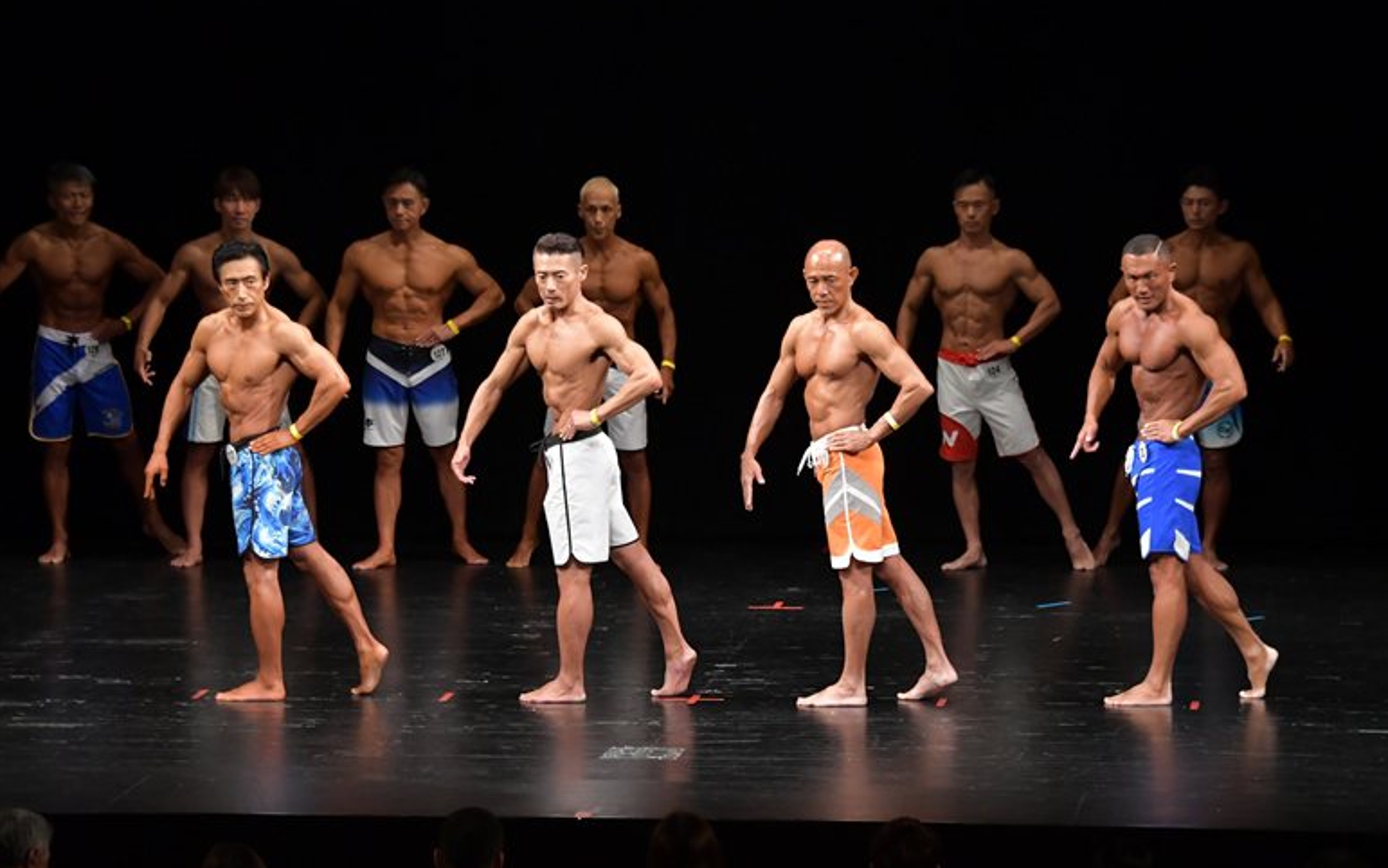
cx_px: 696
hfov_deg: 12.2
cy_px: 456
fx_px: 6507
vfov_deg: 7.6
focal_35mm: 172
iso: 3200
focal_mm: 112
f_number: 5.6
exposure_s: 1/400
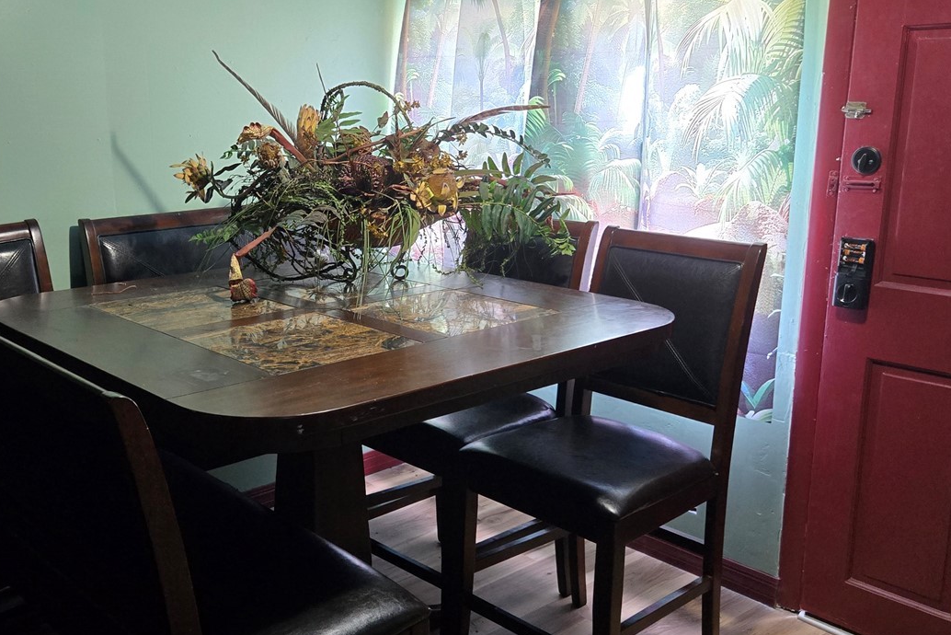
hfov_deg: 51.0
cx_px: 327
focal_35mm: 37
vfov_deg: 36.0
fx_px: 978
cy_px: 316
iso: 500
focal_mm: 5.4
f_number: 1.8
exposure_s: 1/120
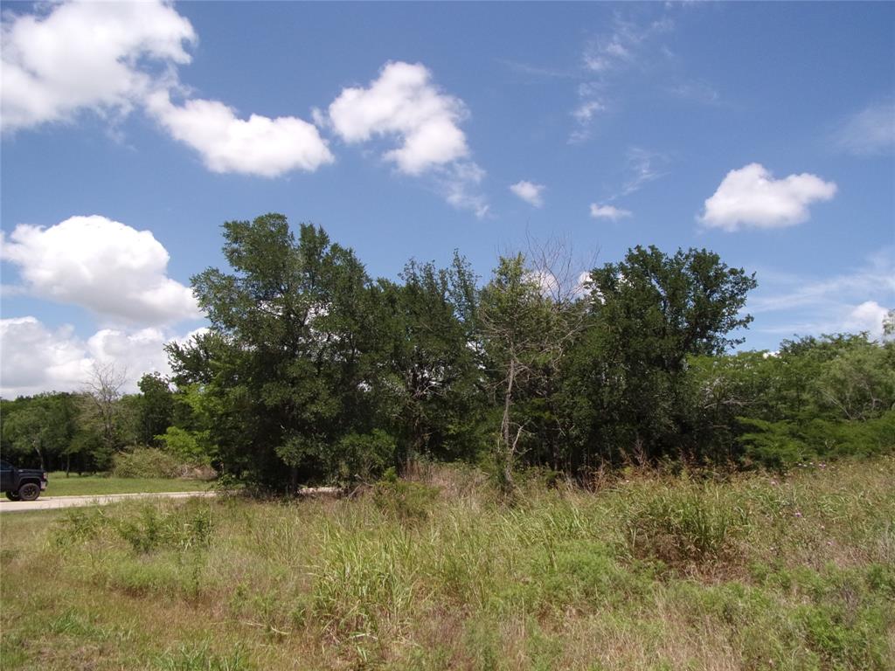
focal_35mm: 24
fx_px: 621
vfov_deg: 56.8
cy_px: 336
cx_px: 448
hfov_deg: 71.6
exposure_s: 1/100
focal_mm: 4.3
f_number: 10.8
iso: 80
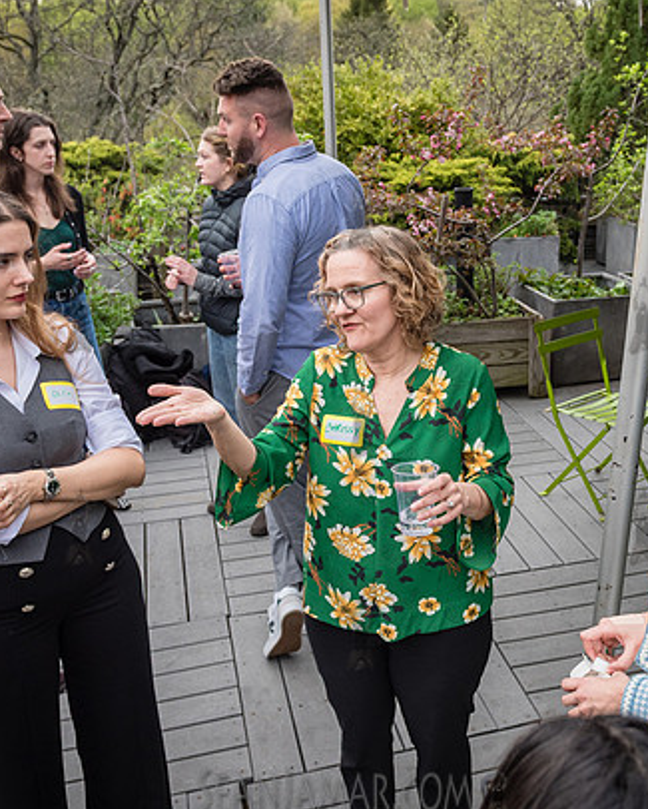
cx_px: 478
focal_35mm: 40
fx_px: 959
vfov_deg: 45.8
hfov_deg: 36.6
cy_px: 379
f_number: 4
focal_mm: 24
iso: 640
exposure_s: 1/640
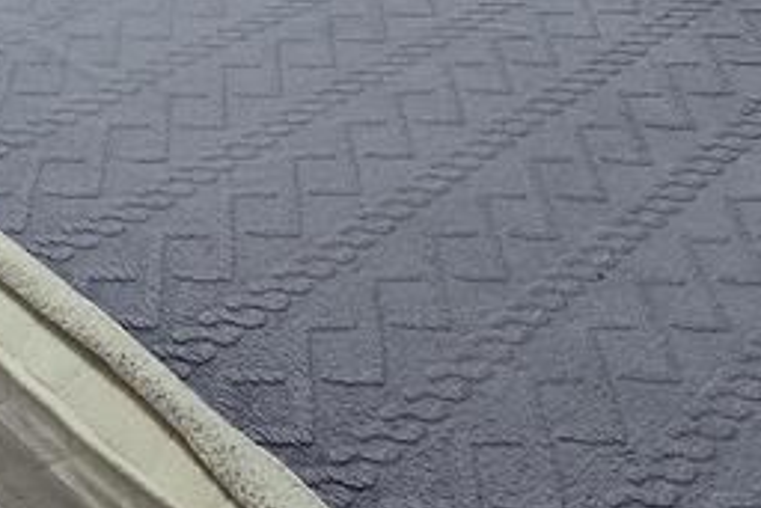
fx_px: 1142
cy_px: -241
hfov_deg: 35.6
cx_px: 146
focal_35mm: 54
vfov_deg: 21.4
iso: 160
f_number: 2.2
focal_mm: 2.2
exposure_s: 1/50
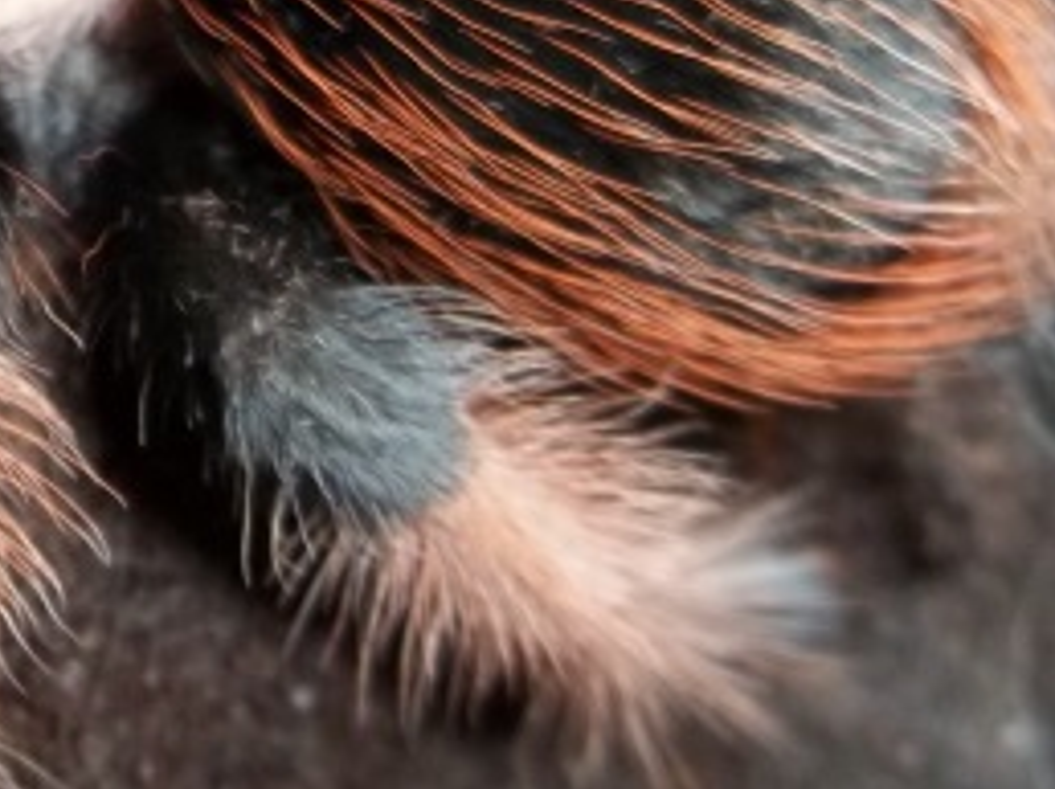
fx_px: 3989
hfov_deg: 14.6
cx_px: -184
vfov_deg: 11.0
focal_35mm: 131
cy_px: -241
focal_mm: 5.9
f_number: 3.3
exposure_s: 1/30
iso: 64
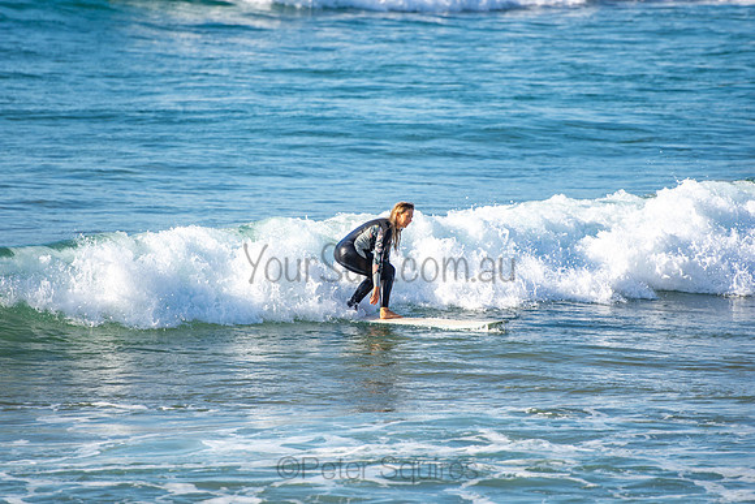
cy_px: 252
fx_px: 6293
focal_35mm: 300
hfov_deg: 6.9
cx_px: 378
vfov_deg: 4.6
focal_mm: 200
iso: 100
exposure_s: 1/1250
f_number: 3.2
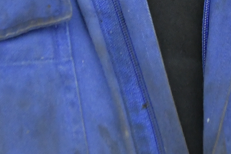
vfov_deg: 3.3
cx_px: 221
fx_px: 2606
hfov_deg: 5.1
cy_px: -234
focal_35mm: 406
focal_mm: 55
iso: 2500
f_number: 3.5
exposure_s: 1/1600
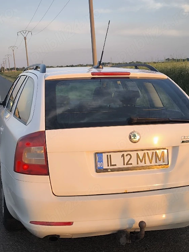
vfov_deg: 40.4
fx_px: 342
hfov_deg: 30.9
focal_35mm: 47
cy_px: 126
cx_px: 87
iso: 50
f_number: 1.9
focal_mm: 6.92
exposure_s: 1/526
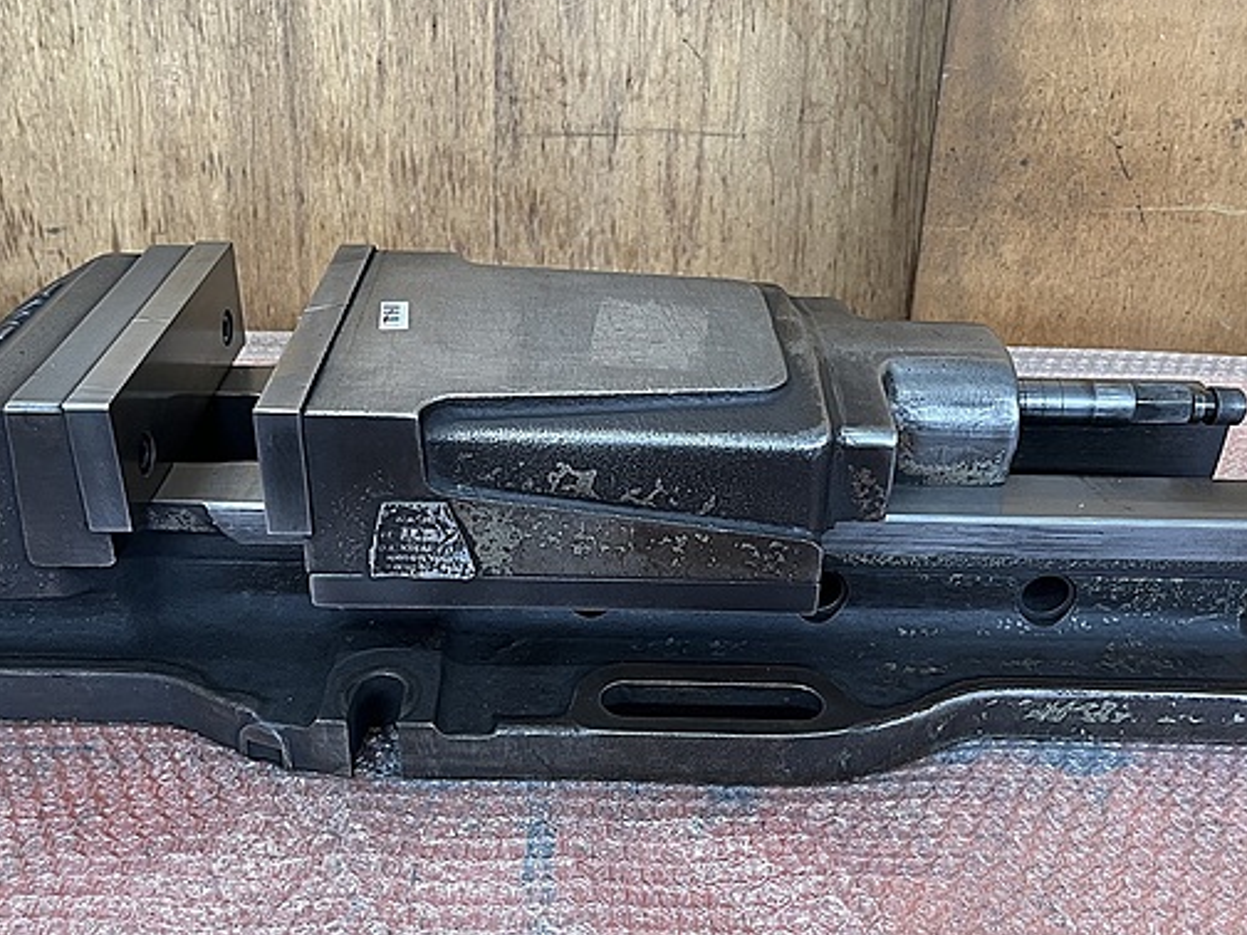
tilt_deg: -30.0
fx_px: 1189
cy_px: 435
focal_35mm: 33
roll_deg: +0.0
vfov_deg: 42.9
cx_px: 589
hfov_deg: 55.3
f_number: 1.6
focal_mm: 5.1
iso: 125
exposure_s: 1/60
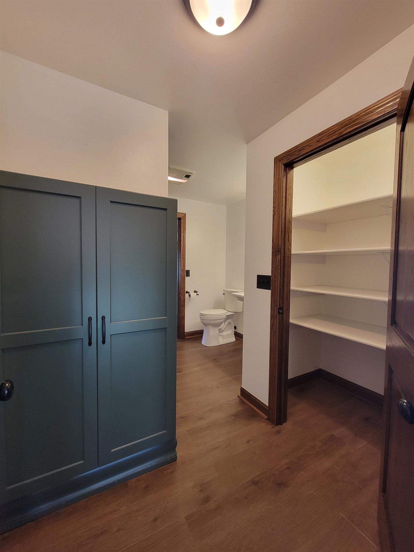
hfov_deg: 89.9
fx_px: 207
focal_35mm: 13
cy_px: 276
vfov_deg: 106.2
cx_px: 207
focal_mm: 2.2
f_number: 2.2
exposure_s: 1/60
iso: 320
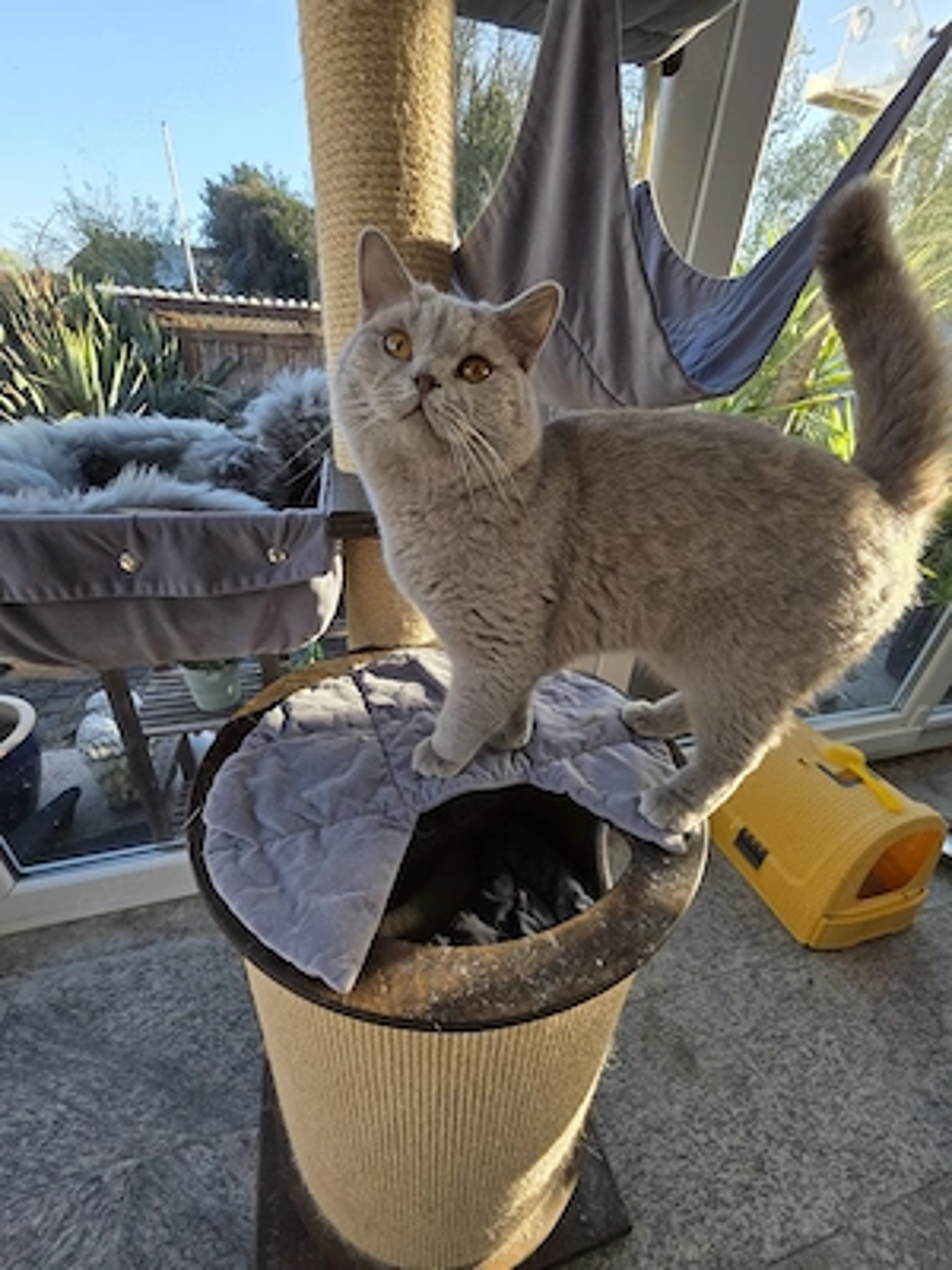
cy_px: 635
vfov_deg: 106.2
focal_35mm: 13
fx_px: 477
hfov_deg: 89.9
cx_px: 476
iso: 20
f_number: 1.9
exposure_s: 1/115
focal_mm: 2.2
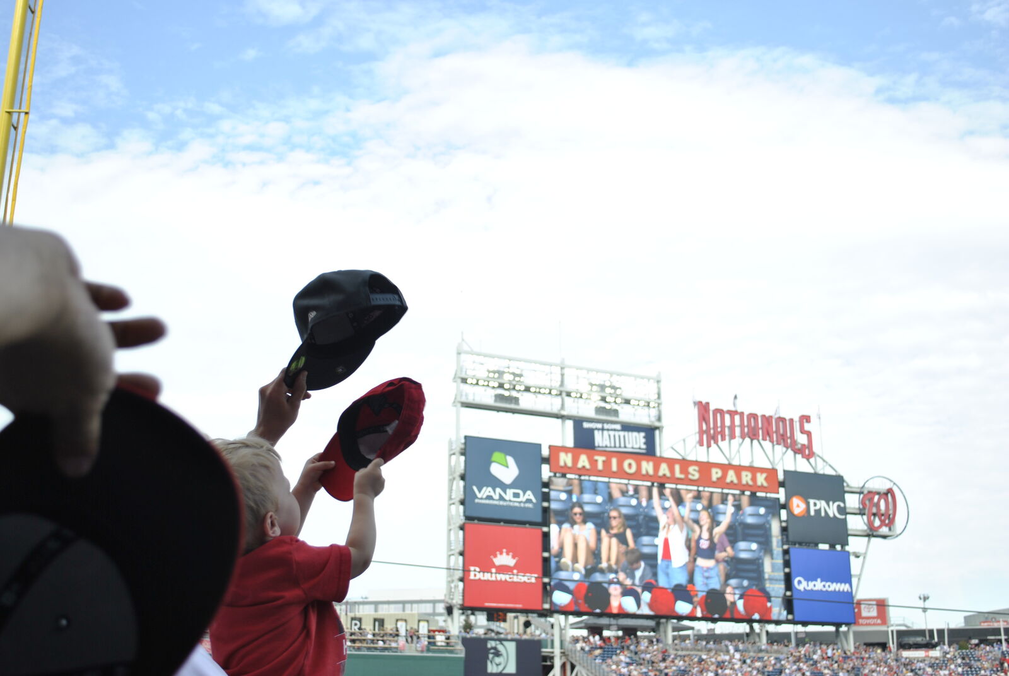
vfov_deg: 30.9
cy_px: 338
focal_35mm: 44
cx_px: 504
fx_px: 1221
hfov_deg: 44.9
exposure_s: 1/250
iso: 100
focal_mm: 29
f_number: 4.5
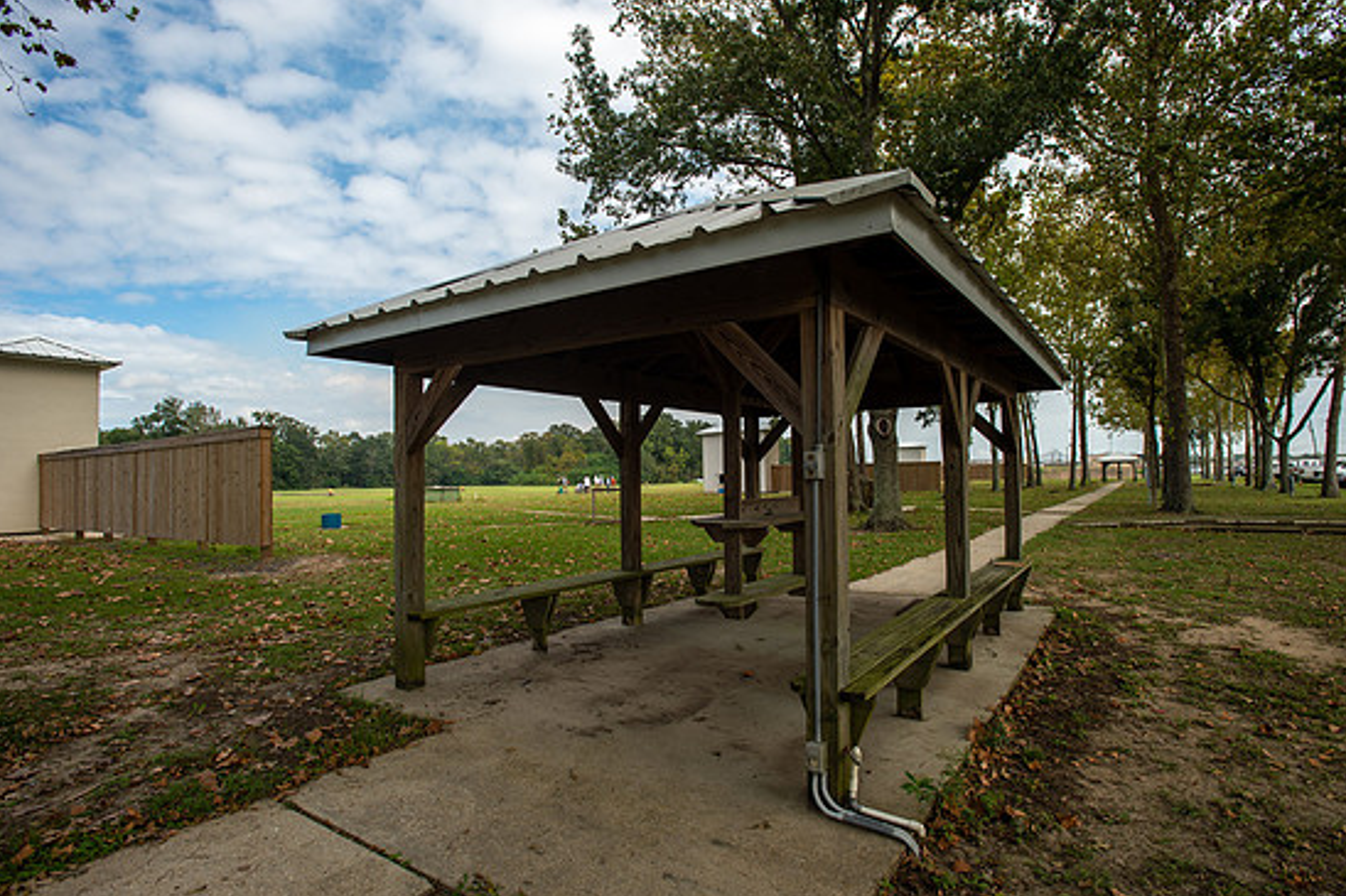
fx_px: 673
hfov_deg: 90.0
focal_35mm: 18
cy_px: 454
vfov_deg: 67.3
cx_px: 685
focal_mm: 17
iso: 100
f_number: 6.3
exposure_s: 1/250
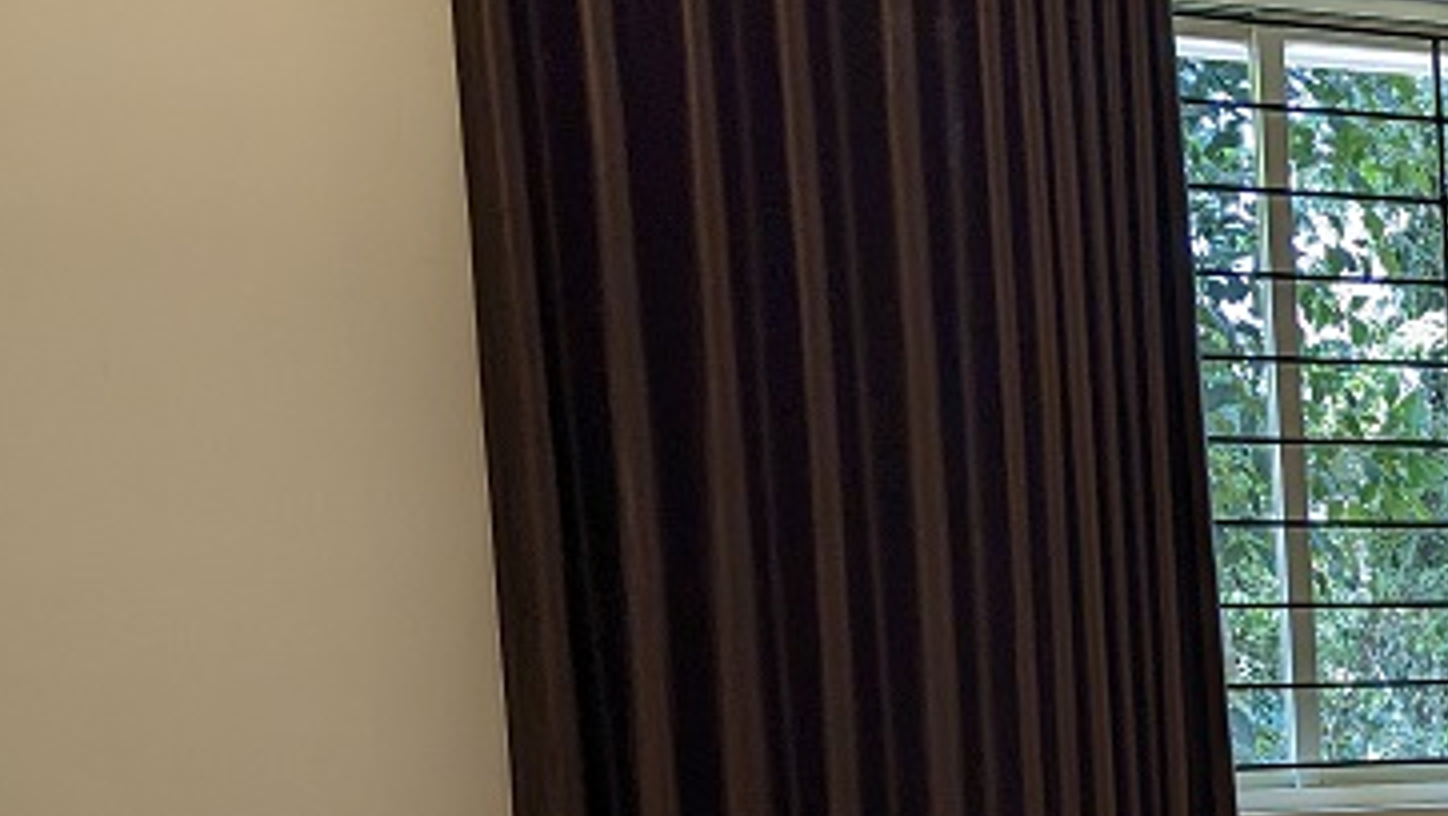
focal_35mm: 74
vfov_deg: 15.7
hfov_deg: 24.0
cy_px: 1010
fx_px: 2843
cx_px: 2024
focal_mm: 6.81
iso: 85
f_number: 1.85
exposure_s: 1/100
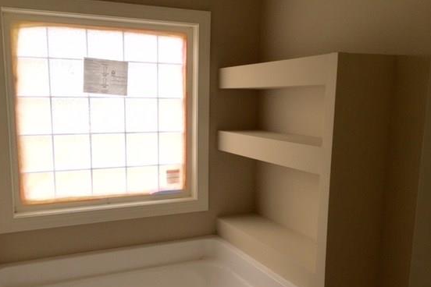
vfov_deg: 37.7
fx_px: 419
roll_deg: -1.2
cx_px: 193
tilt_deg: -8.7
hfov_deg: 54.3
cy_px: 173
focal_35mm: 35
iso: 32
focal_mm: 4.15
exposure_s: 1/120
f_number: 2.2
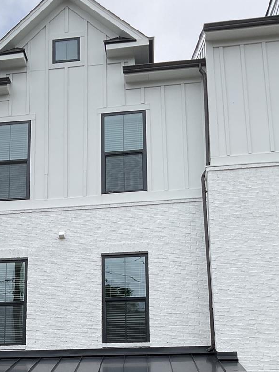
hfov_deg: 25.1
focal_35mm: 57
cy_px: 341
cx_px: 40
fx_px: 612
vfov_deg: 32.0
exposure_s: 1/1279
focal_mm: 3
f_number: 1.8
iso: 16
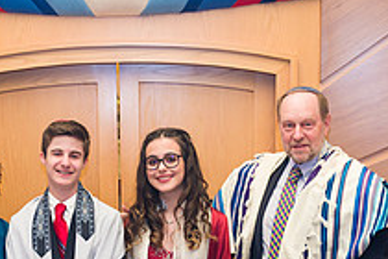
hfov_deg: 21.6
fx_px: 1013
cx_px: 115
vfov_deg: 14.3
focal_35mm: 94
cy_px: 276
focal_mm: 34
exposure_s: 1/200
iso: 800
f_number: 4
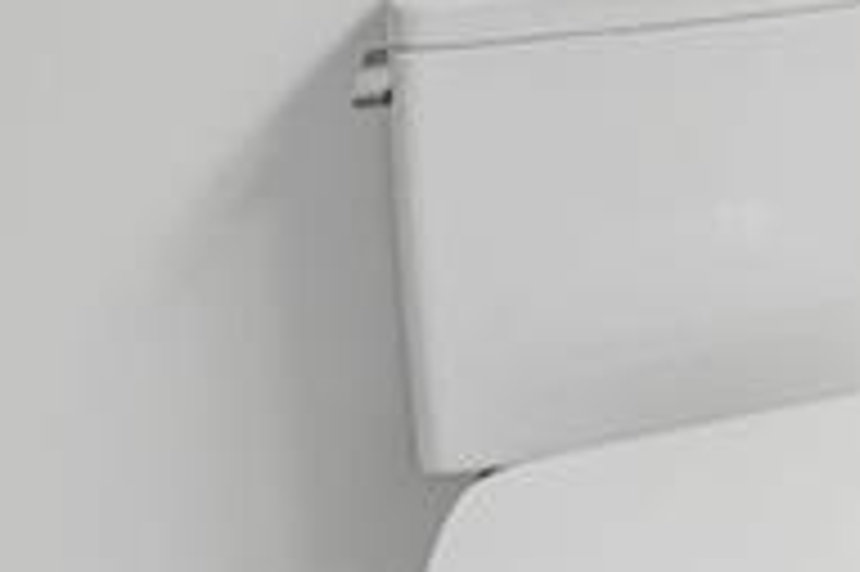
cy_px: -534
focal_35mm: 75
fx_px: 1790
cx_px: 1504
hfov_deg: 20.3
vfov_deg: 15.1
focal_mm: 14
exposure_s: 1/6
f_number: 10
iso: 160
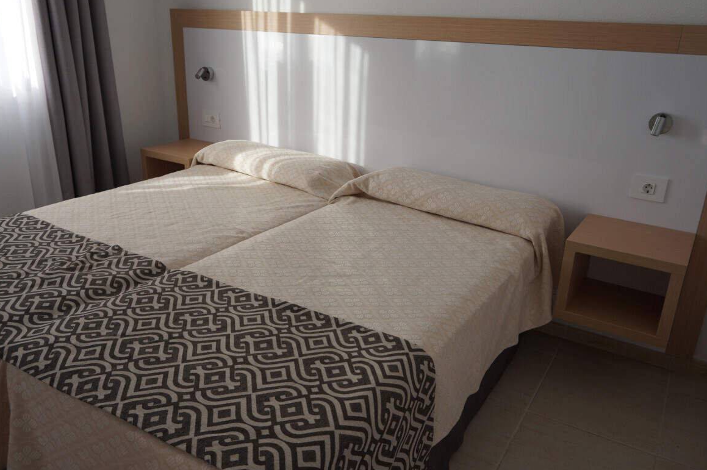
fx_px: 579
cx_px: 348
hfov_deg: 62.8
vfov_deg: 44.2
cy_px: 237
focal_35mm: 30
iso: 100
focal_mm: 19
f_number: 4
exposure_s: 1/160
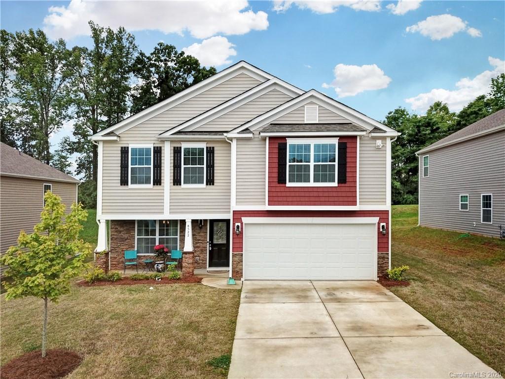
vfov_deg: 53.1
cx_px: 252
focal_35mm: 26
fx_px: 379
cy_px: 190
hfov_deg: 67.3
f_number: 2.2
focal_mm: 4.7
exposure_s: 1/5000
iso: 400
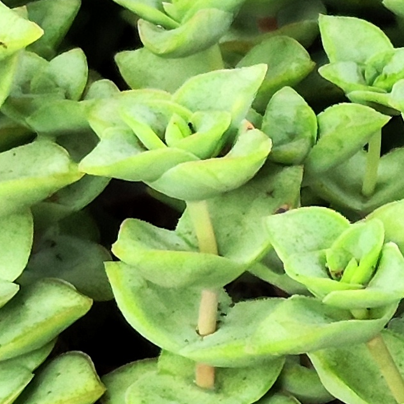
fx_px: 1677
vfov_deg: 13.7
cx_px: 559
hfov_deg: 13.2
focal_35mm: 127
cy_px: 299
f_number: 1.69
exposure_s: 1/100
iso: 967
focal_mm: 7.01
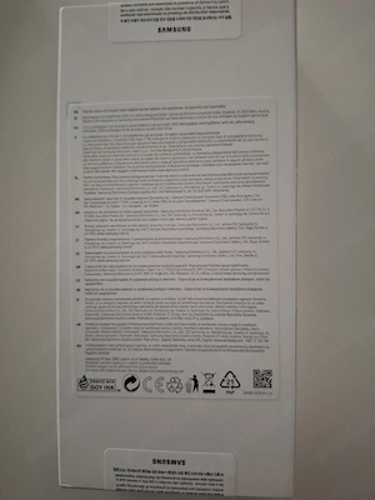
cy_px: 250
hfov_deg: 58.9
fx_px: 332
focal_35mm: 23
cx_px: 188
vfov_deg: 73.9
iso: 640
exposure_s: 1/25
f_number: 1.8
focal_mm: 5.54
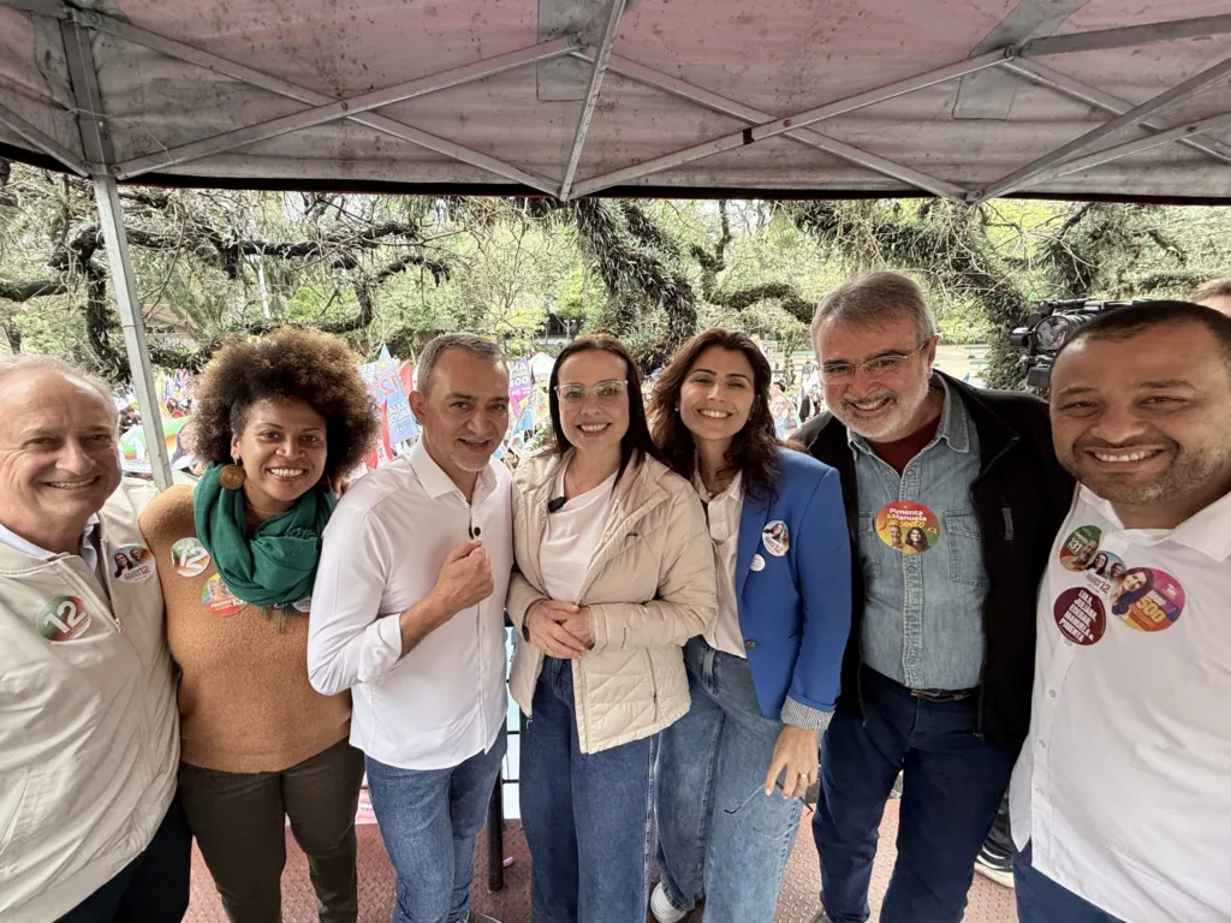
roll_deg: -0.2
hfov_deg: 102.1
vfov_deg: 85.7
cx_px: 616
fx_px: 498
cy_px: 462
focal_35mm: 14
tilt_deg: -17.6
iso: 64
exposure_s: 1/99
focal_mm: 2.22
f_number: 2.2
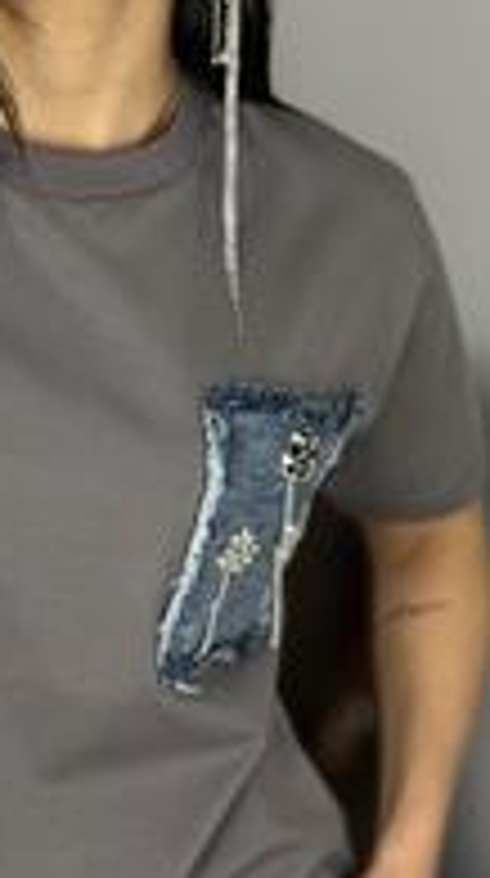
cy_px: 412
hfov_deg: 10.8
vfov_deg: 19.3
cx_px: 27
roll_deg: -1.6
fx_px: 2576
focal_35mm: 111
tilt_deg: -13.6
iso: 160
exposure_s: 1/100
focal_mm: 6.86
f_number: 1.78
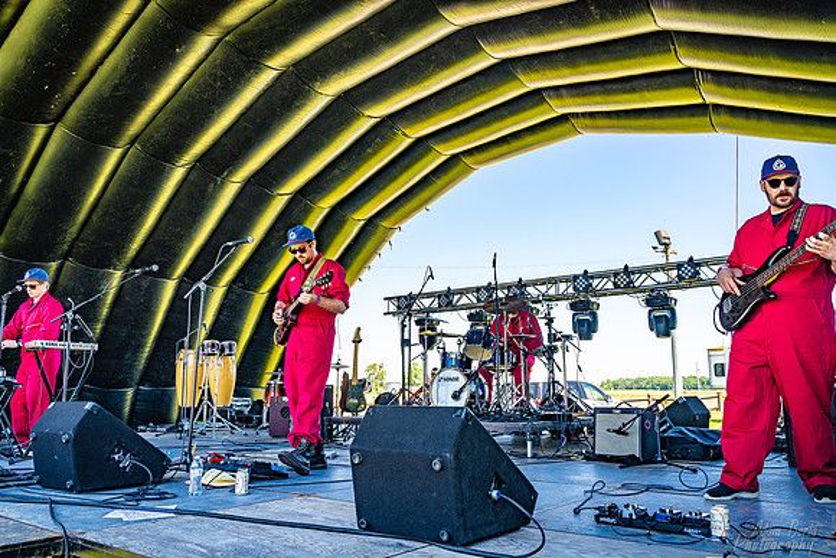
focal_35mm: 28
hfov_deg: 65.5
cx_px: 418
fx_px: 650
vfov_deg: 46.4
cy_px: 279
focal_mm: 28
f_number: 5.6
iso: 125
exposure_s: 1/160
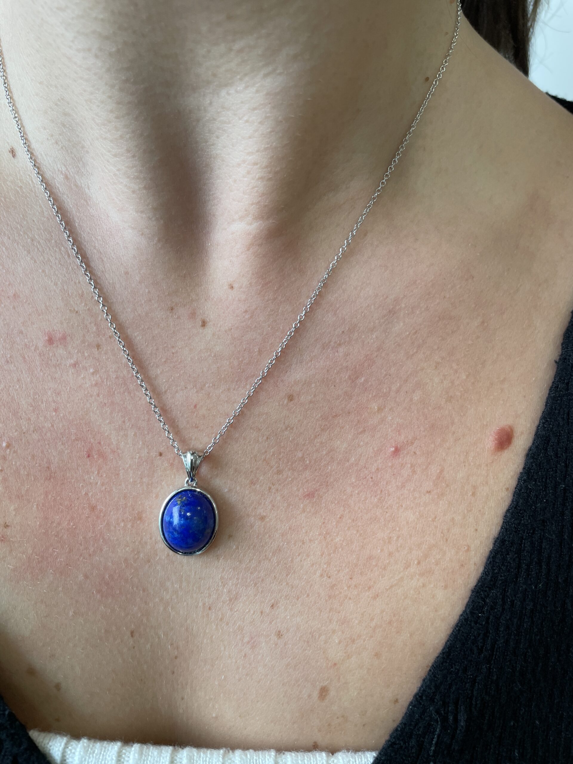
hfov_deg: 53.1
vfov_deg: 67.3
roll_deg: -1.7
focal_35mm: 26
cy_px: 382
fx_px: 574
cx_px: 286
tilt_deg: -44.5
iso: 50
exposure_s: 1/120
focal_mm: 4.2
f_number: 1.6
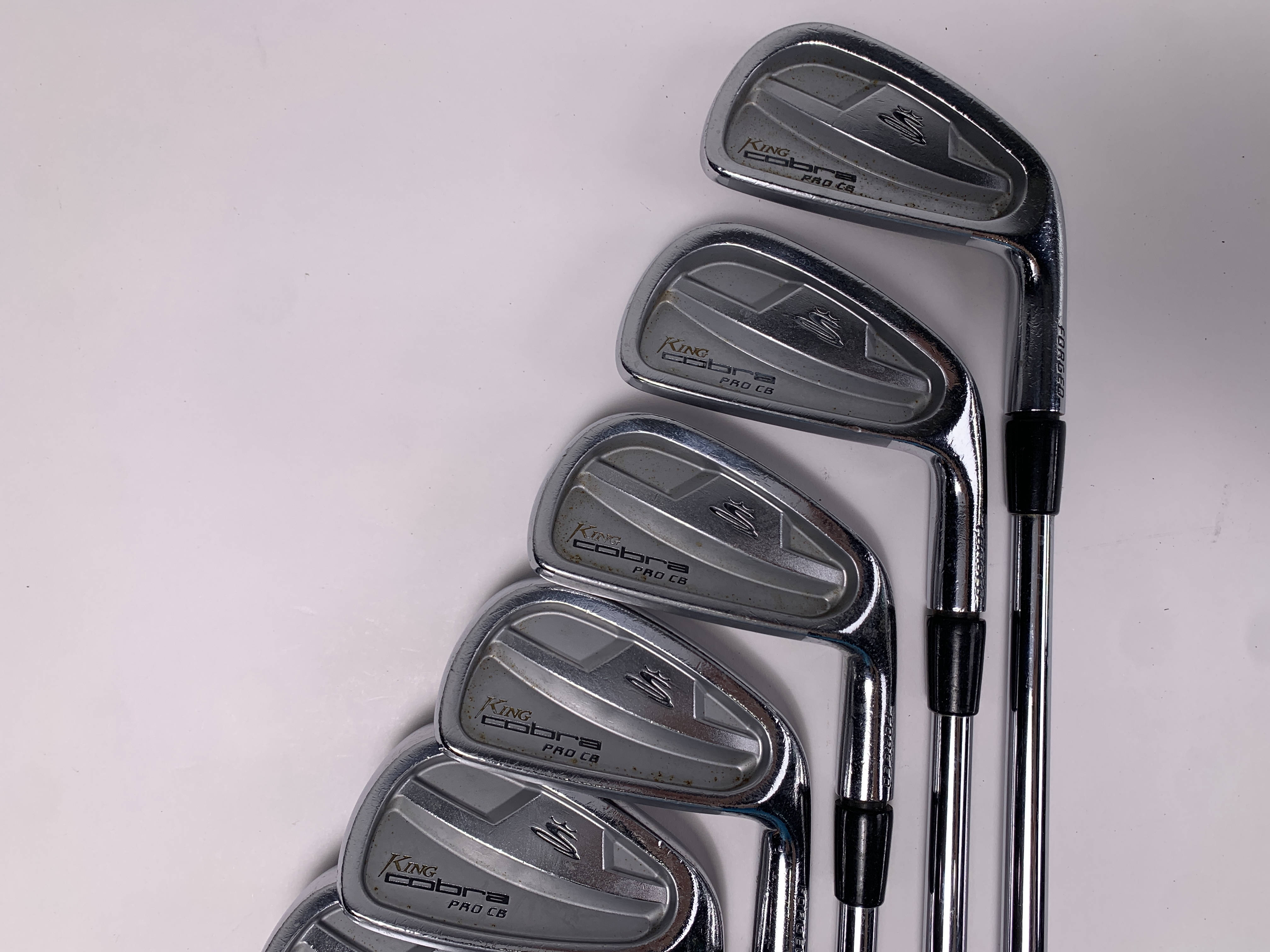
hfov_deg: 67.3
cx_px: 635
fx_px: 954
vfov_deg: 53.1
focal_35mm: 26
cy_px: 476
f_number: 1.8
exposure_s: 1/229
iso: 25
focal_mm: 4.25
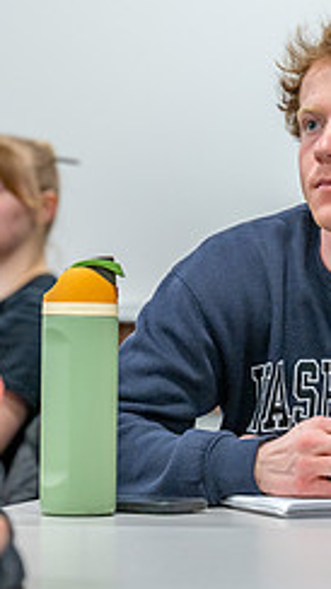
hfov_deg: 6.1
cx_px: 271
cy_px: 173
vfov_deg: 10.9
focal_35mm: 197
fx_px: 3078
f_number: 2.8
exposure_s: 1/125
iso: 500
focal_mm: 79
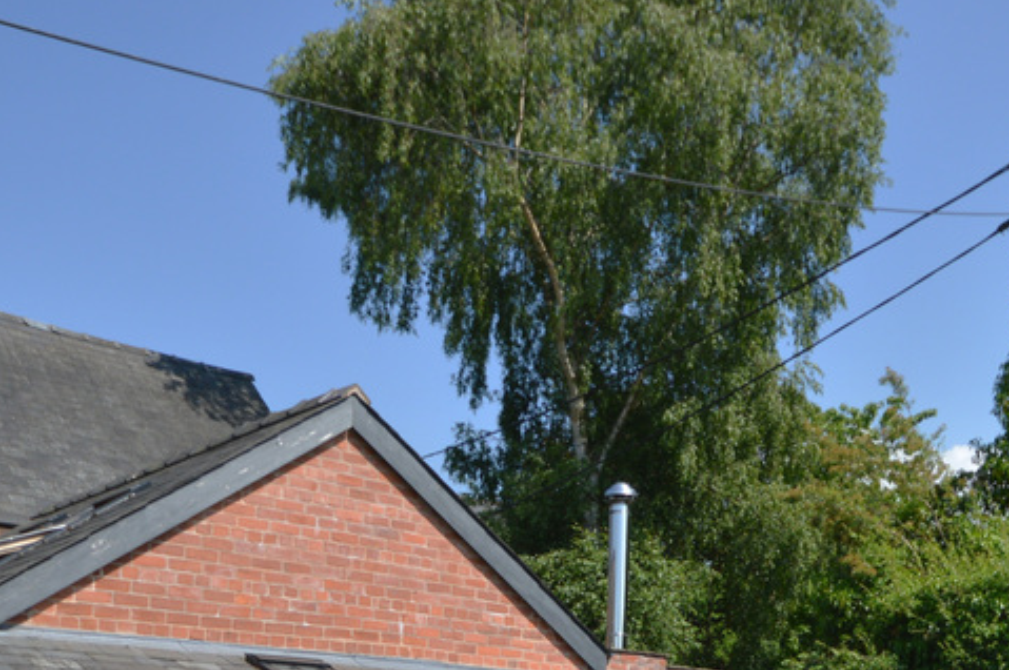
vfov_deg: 27.7
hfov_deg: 43.8
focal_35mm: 44
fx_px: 1235
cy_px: 737
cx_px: 679
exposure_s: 1/320
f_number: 9
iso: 100
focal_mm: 13
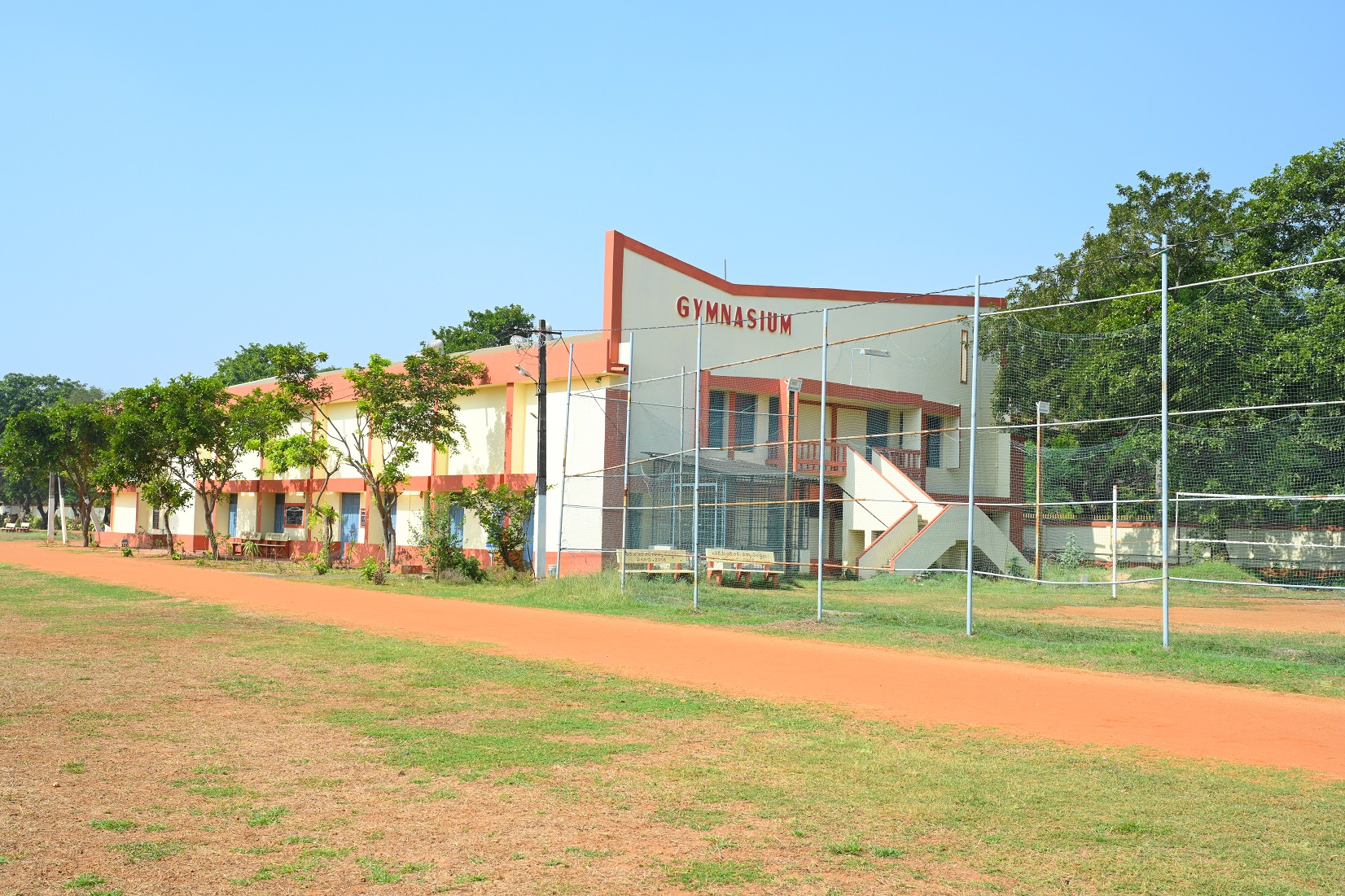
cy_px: 448
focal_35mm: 38
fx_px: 1419
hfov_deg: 50.7
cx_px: 672
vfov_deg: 35.0
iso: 400
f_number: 11
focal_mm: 38
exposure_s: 1/400
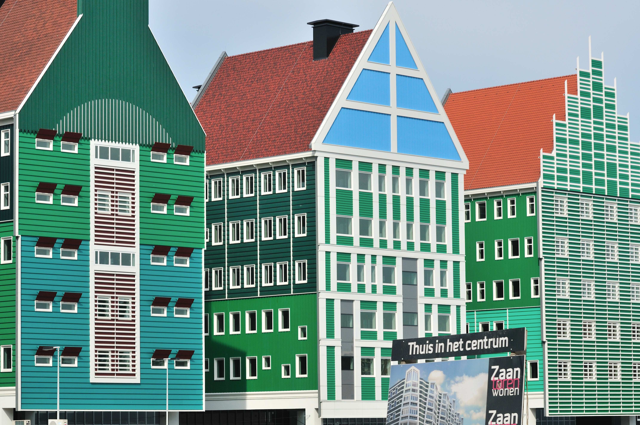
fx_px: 1998
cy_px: 212
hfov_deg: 18.2
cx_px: 320
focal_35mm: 112
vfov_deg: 12.1
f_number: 10
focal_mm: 75
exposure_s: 1/200
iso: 200
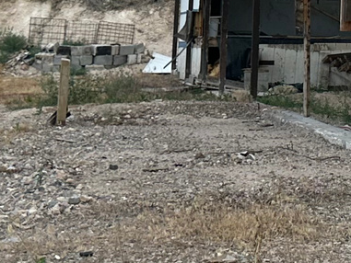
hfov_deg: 14.9
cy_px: -146
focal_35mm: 129
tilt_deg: +8.3
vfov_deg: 11.0
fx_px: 1308
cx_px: 391
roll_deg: -2.2
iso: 80
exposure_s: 1/3717
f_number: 1.78
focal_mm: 6.86
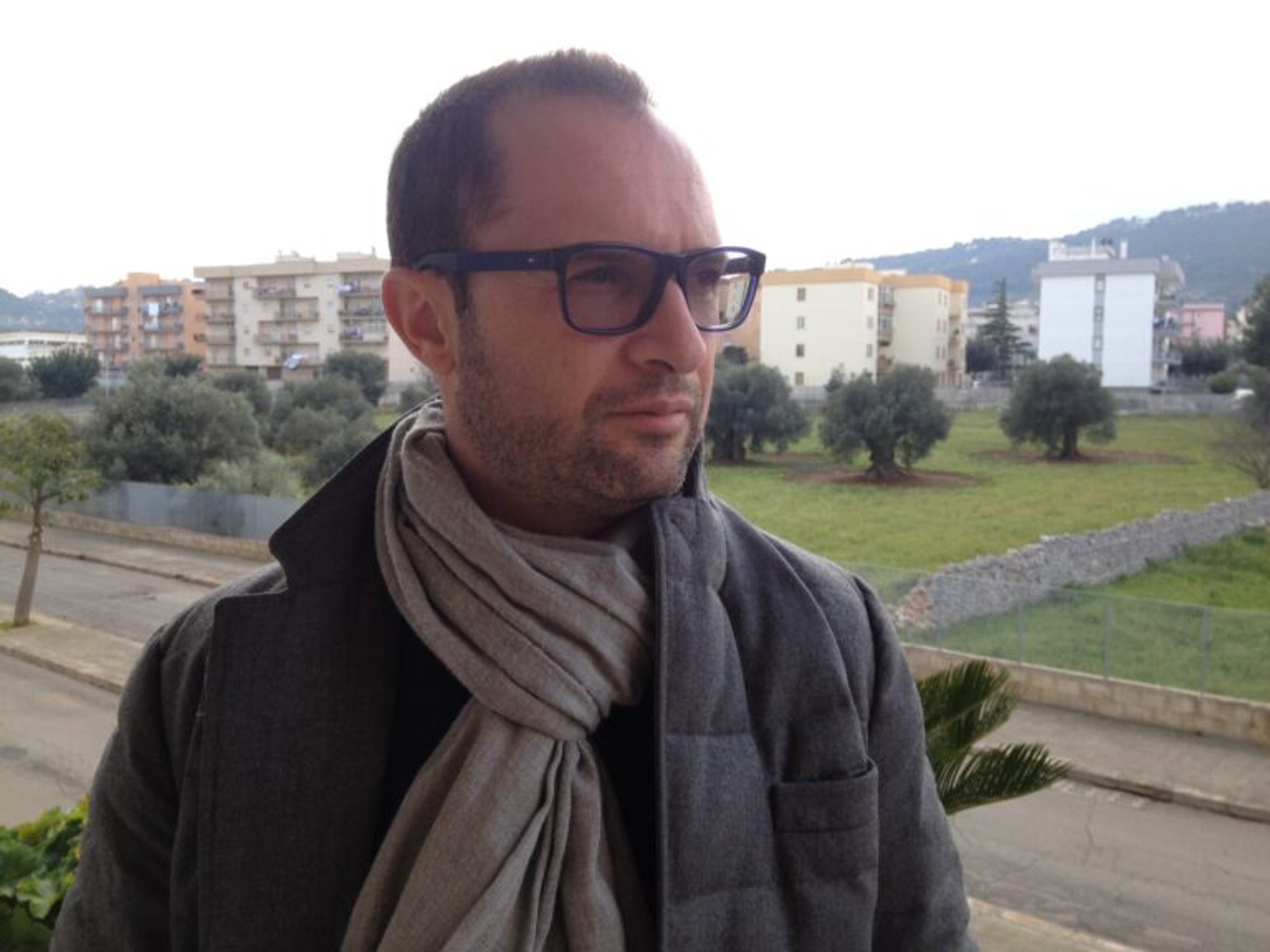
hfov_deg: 52.6
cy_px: 476
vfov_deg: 40.7
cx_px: 635
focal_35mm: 35
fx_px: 1284
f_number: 2.4
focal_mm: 4.28
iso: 50
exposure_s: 1/317
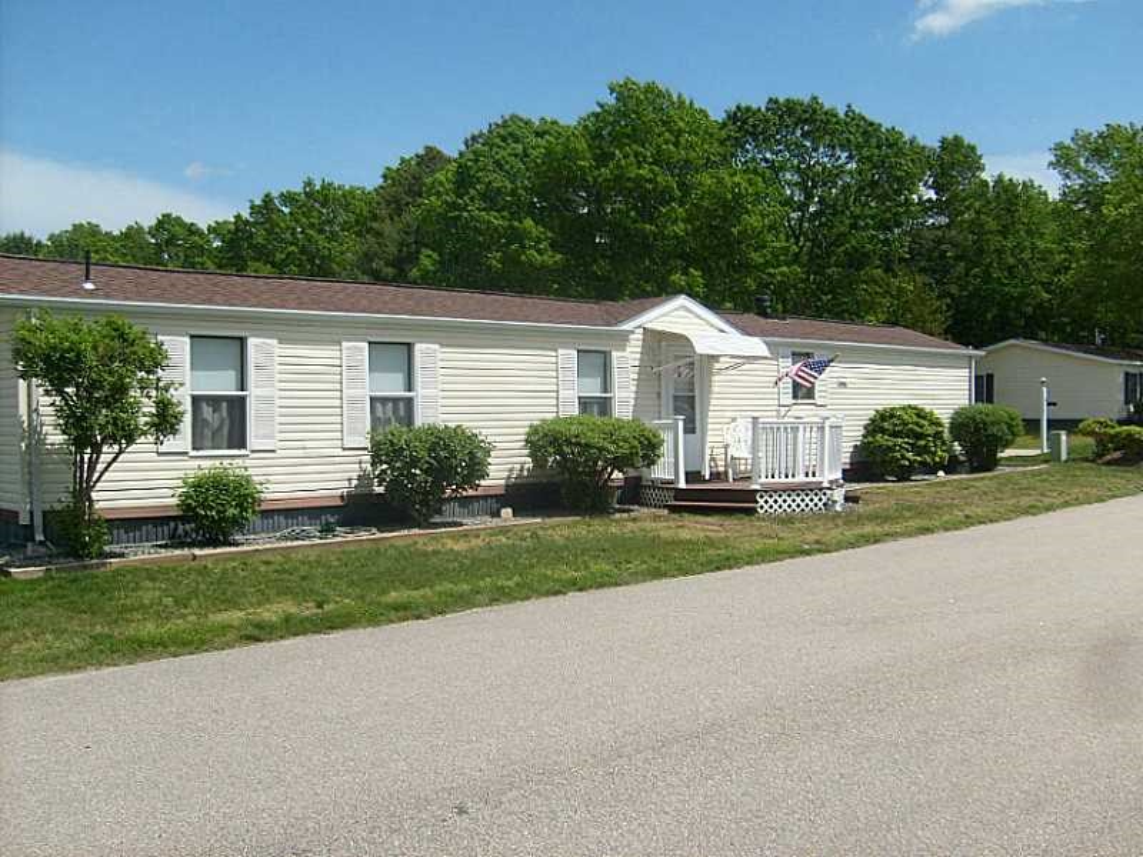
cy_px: 428
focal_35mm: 35
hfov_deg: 52.6
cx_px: 572
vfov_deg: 40.7
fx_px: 1156
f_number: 7.1
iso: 80
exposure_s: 1/350
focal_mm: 5.8
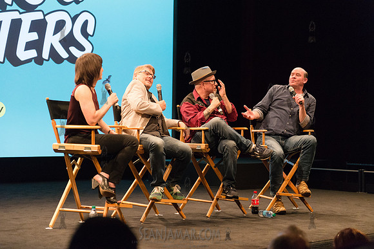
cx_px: 187
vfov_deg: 19.5
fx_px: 727
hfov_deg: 28.8
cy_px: 124
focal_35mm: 70
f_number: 3.2
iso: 4000
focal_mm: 70
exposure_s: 1/200
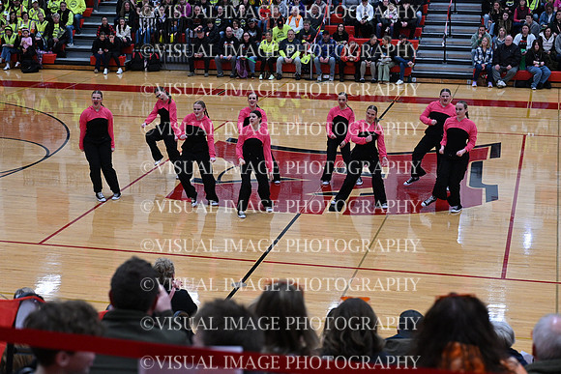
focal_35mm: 70
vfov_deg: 19.5
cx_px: 280
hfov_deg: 28.8
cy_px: 187
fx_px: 1091
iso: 4000
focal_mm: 70
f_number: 4
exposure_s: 1/400
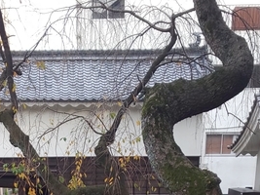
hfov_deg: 32.0
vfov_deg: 21.1
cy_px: 283
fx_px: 450
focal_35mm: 60
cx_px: 95
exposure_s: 1/100
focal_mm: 3.45
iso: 29
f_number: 1.94
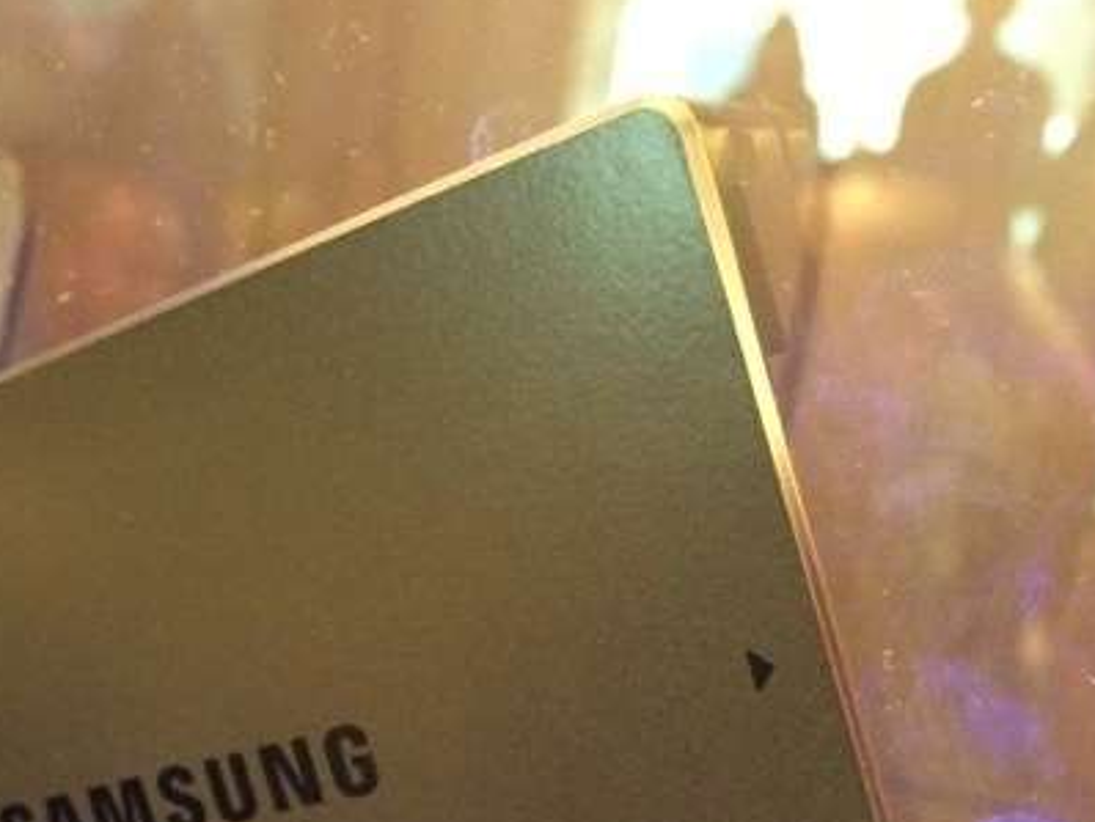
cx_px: 160
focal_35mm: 58
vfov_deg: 24.4
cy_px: 778
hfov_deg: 32.0
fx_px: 1836
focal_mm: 4.12
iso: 800
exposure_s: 1/15
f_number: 2.2
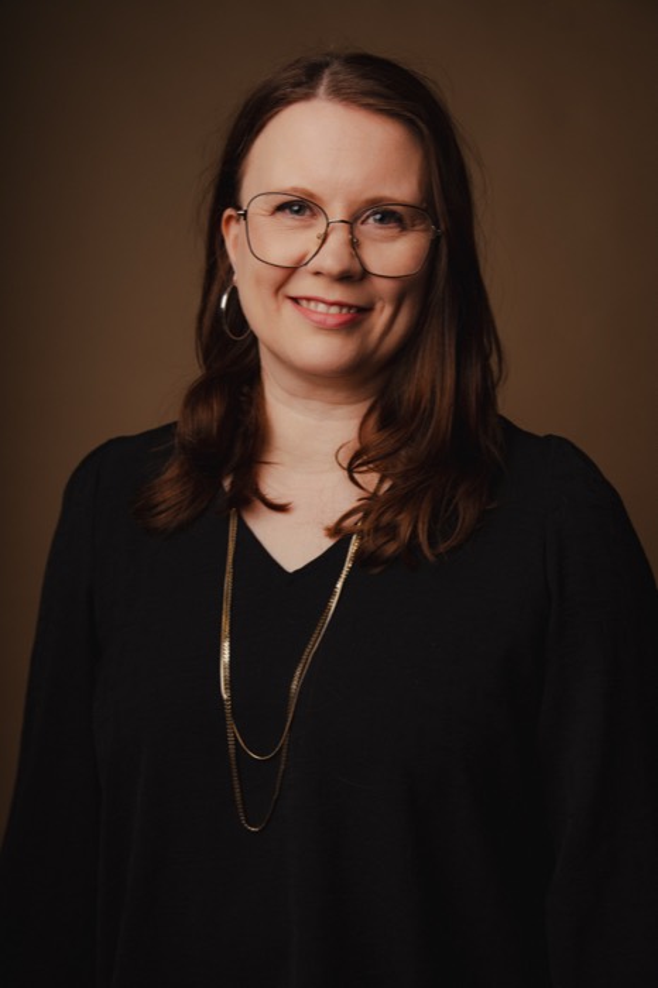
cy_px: 494
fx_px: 1235
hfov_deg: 29.8
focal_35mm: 45
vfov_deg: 43.6
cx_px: 329
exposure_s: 1/160
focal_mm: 45
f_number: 6.3
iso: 100
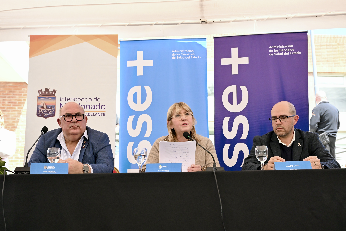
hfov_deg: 48.5
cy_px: 116
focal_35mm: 40
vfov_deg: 33.4
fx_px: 384
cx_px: 173
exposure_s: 1/2000
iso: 3200
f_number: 5.6
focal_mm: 40
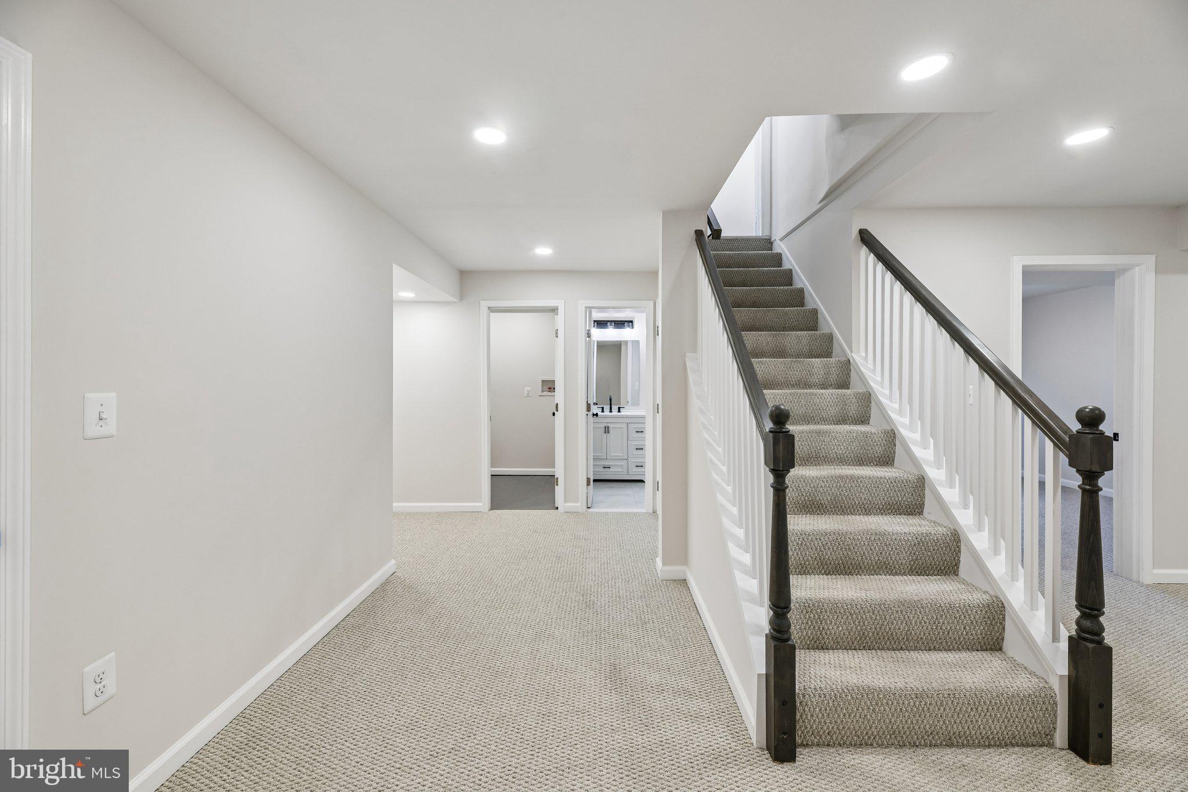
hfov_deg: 104.3
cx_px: 594
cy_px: 396
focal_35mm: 14
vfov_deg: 81.2
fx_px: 462
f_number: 8
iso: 360
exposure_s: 1/15
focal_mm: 14
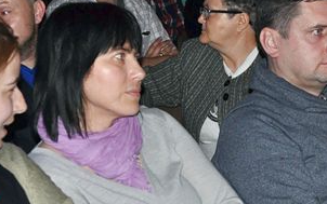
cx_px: 169
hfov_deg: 13.9
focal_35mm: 150
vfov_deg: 8.7
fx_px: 1341
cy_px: 146
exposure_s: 1/60
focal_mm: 35
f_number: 4.5
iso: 1000
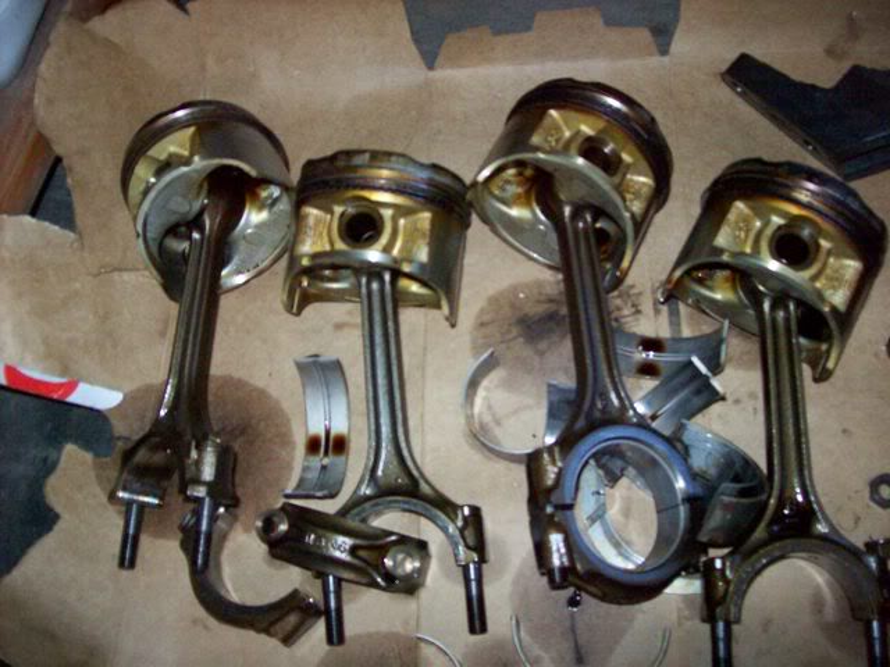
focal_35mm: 36
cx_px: 445
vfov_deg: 39.7
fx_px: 926
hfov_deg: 51.4
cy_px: 334
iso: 400
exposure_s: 1/128
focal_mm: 6
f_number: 2.7
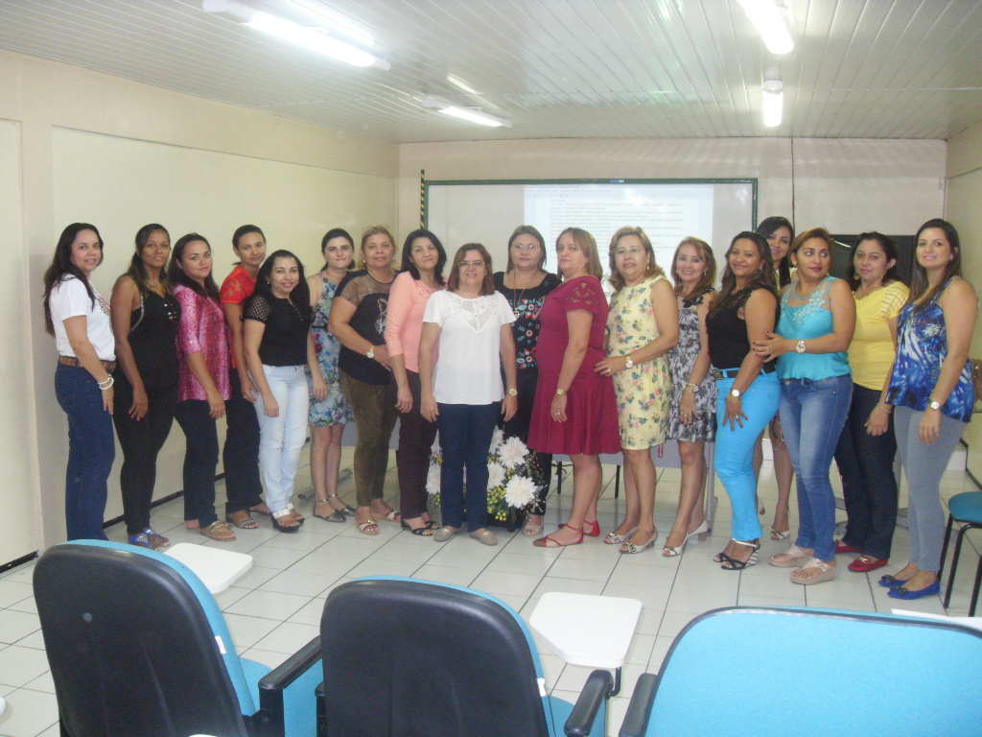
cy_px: 368
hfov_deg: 54.0
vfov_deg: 41.8
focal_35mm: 34
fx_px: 965
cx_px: 491
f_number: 2.8
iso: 320
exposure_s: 1/45
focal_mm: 6.3
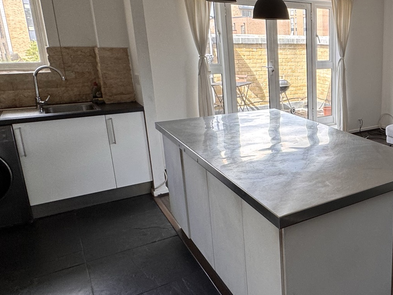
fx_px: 375
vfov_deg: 42.9
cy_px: 129
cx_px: 374
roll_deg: +0.3
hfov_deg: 47.9
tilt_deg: -14.8
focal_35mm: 33
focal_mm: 2.22
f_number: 2.2
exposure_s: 1/99
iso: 80
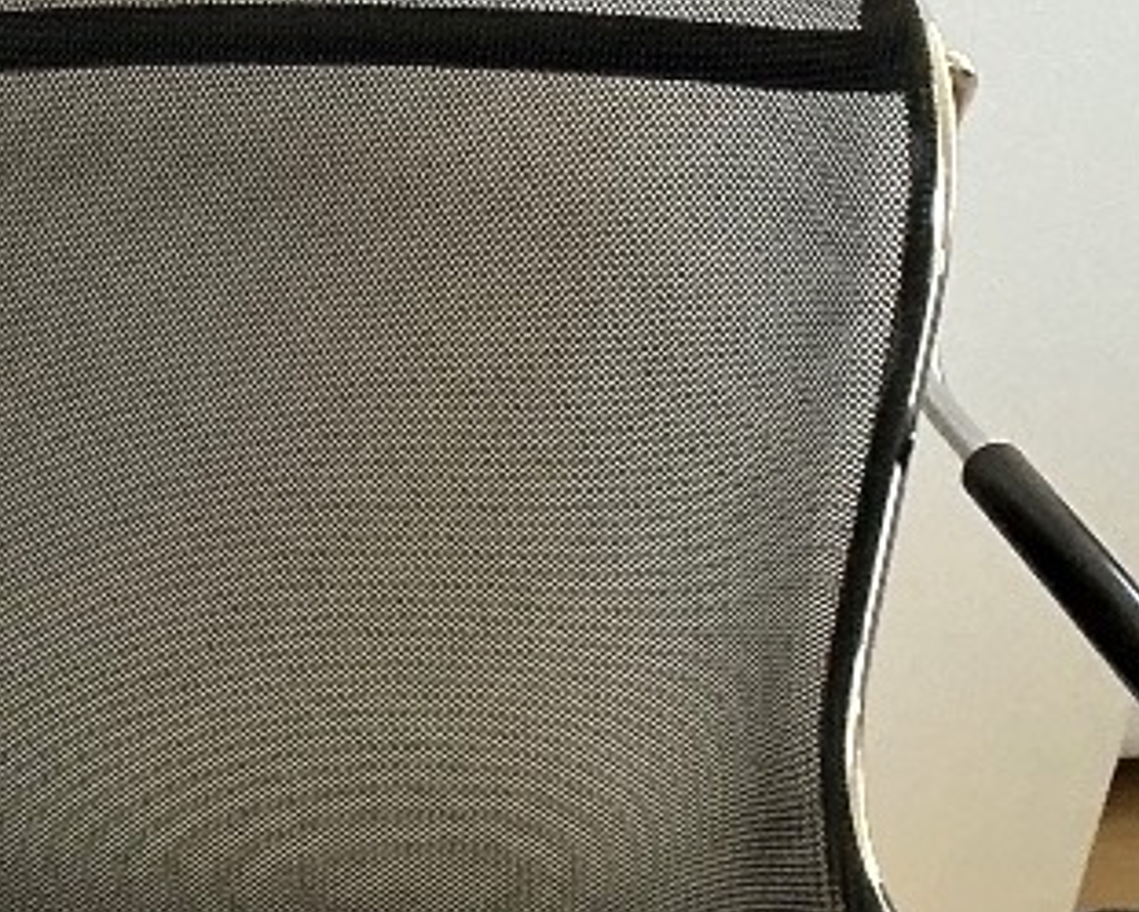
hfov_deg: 18.4
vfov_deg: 16.1
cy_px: 1141
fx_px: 3069
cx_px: -613
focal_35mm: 91
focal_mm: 3
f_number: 1.8
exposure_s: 1/60
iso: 125
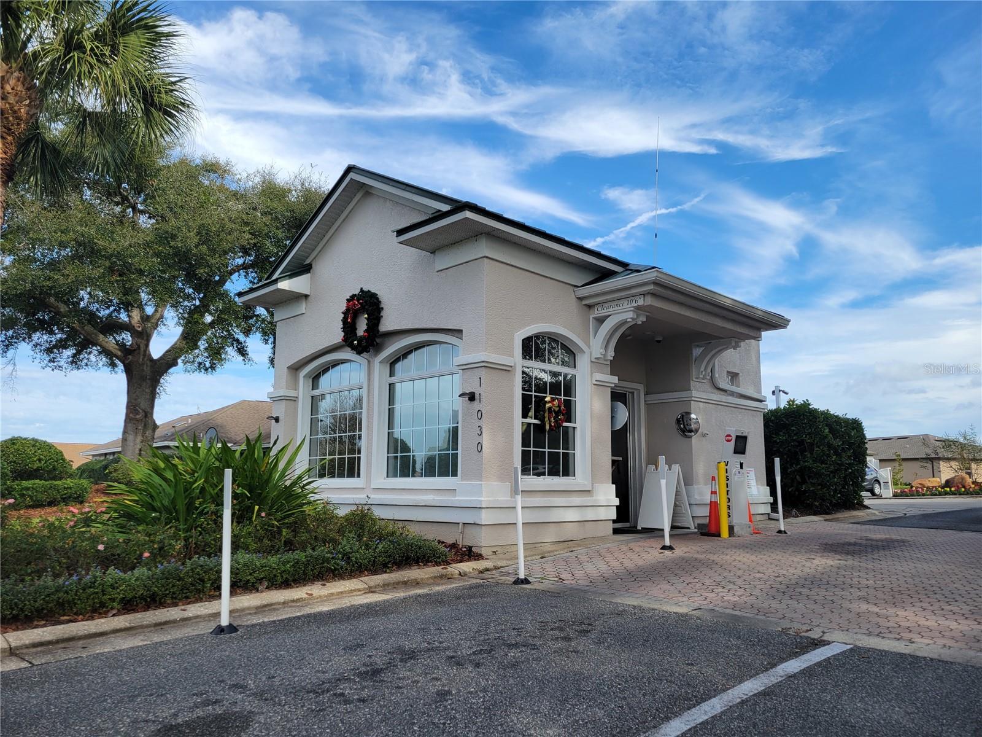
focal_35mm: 26
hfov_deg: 67.3
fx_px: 738
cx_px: 491
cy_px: 368
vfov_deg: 53.1
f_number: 1.8
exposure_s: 1/1584
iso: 40
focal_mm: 5.4
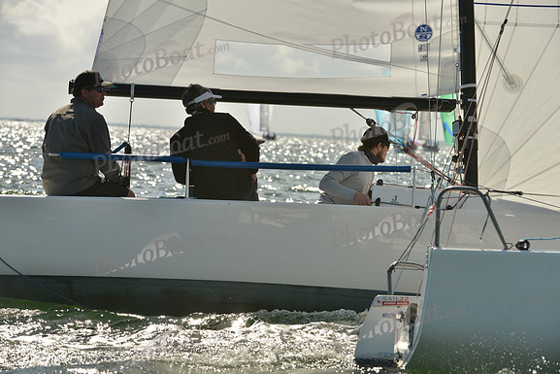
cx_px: 280
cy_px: 187
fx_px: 3127
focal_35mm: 201
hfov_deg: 10.2
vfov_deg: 6.8
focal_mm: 200
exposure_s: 1/800
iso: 280
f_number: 10
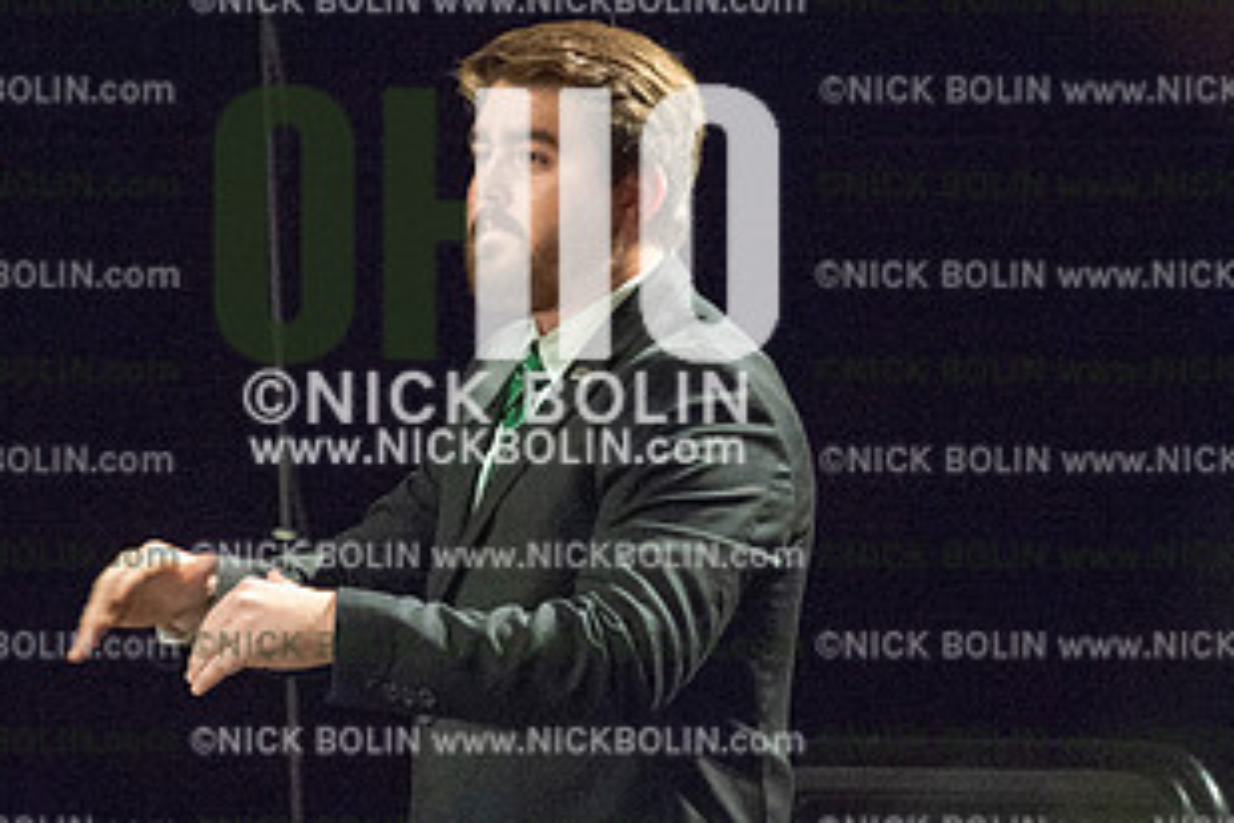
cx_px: 495
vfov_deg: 3.5
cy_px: 276
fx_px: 13504
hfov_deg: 5.2
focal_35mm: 394
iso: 8000
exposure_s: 1/320
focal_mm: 210
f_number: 5.6
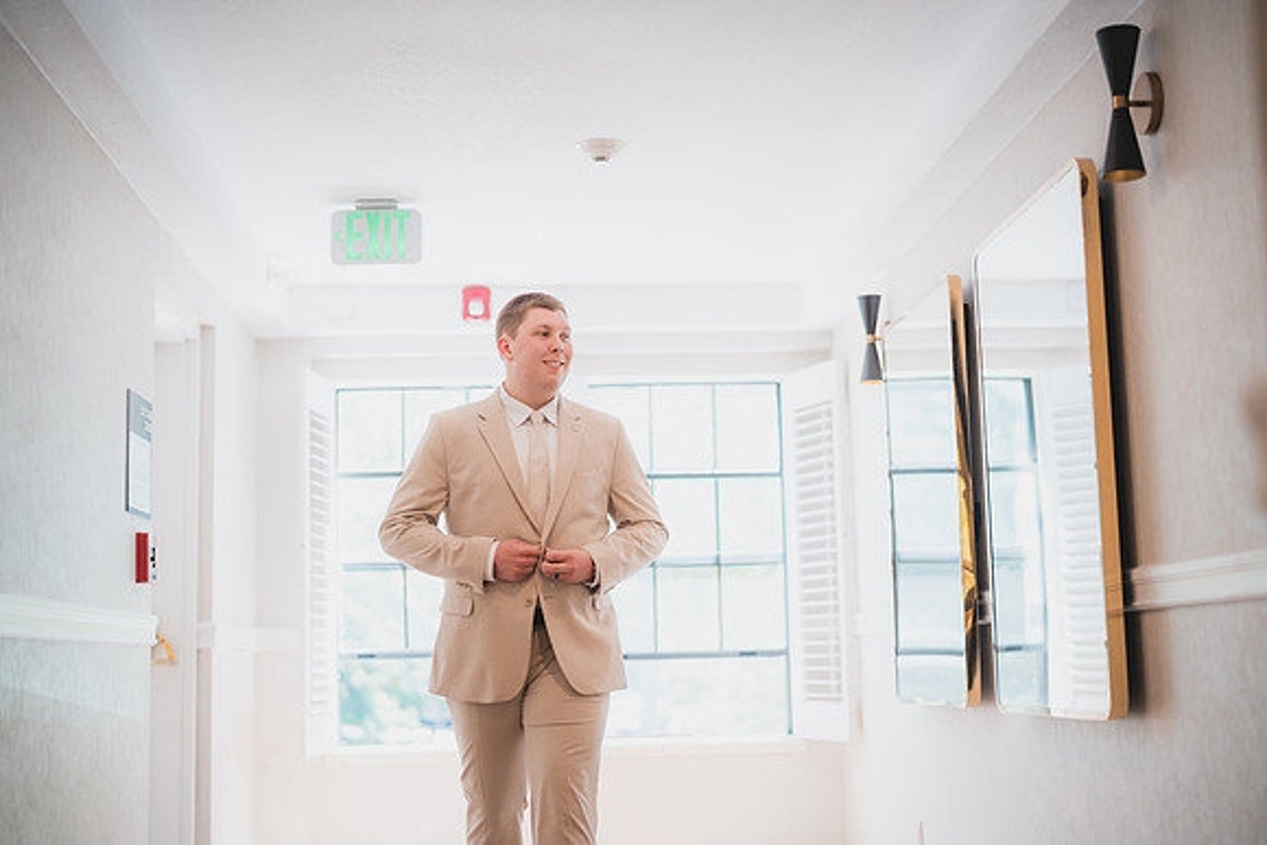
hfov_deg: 39.6
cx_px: 634
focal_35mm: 50
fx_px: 1760
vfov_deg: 27.0
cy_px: 422
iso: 800
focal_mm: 50
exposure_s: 1/1600
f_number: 1.4
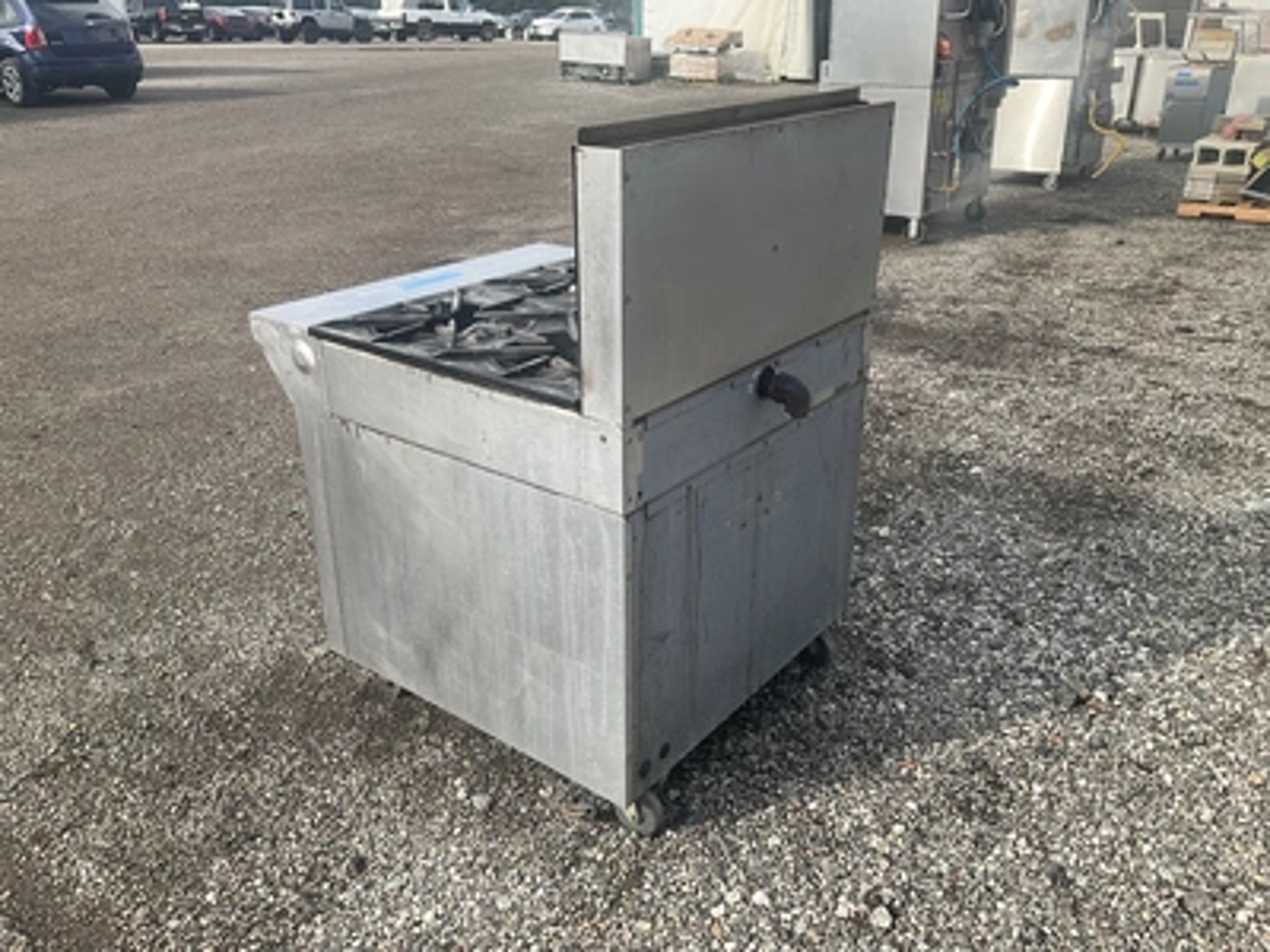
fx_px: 1064
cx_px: 635
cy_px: 476
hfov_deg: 61.7
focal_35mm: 29
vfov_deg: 48.2
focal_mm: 3
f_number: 1.8
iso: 25
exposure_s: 1/842
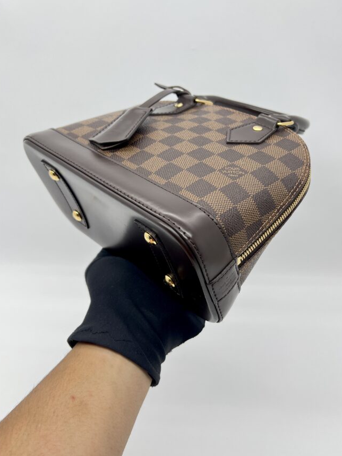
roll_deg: -0.3
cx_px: 179
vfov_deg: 58.3
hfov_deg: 45.4
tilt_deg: -24.4
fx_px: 408
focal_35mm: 31
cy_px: 211
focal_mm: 5.7
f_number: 1.5
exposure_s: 1/100
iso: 32
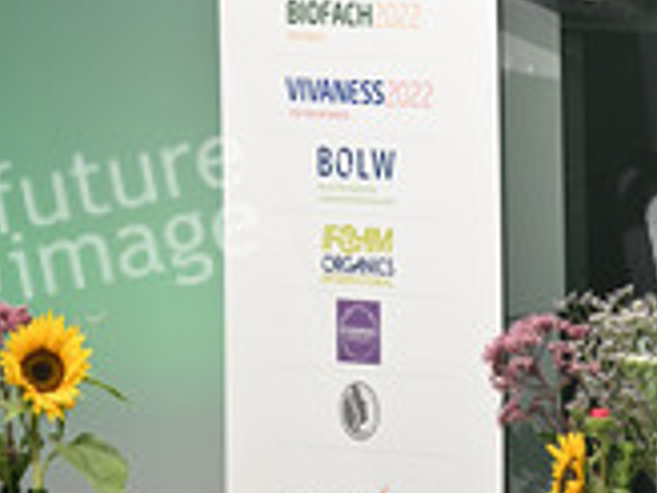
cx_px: 489
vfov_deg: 3.2
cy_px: 32
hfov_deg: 4.2
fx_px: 8882
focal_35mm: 468
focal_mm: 200
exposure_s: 1/250
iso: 800
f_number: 2.8
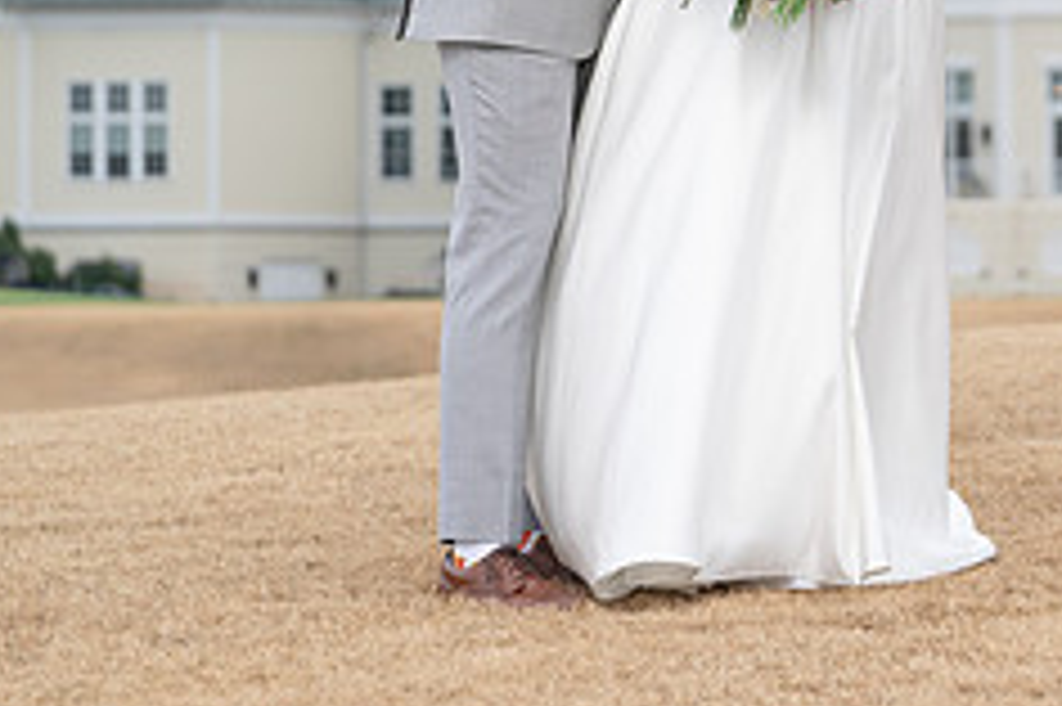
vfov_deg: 4.3
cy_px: -12
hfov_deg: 6.5
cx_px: 1101
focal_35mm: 318
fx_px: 9374
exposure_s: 1/250
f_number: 5.6
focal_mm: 122
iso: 320
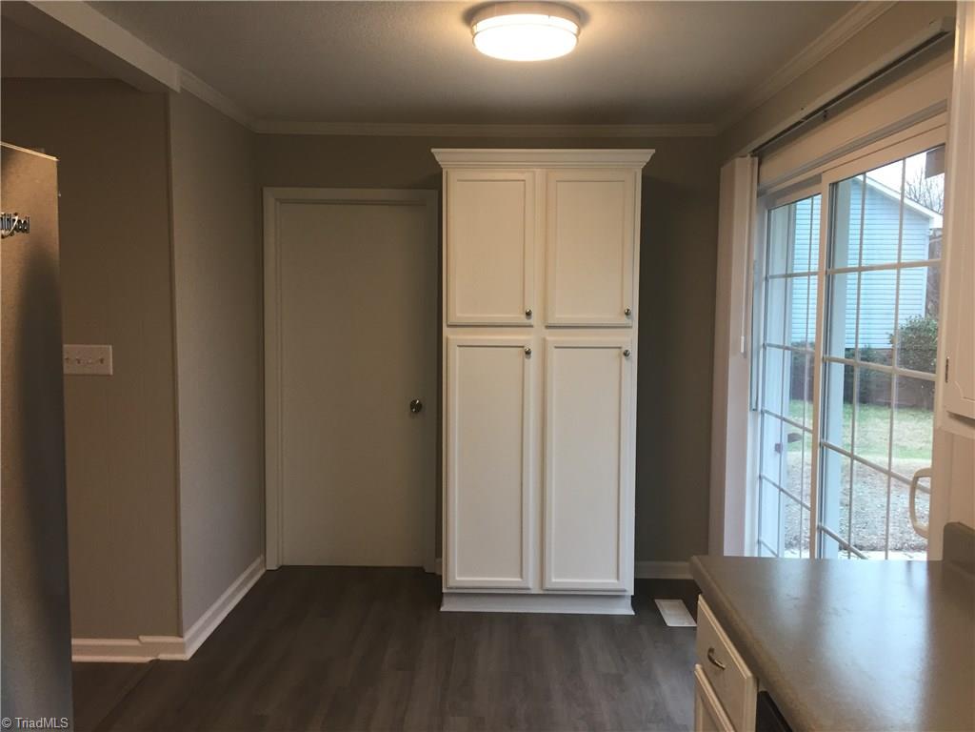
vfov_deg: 48.2
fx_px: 817
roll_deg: -0.4
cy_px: 366
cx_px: 488
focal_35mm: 29
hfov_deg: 61.7
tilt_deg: -5.2
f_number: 2.2
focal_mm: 4.15
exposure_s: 1/30
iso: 40
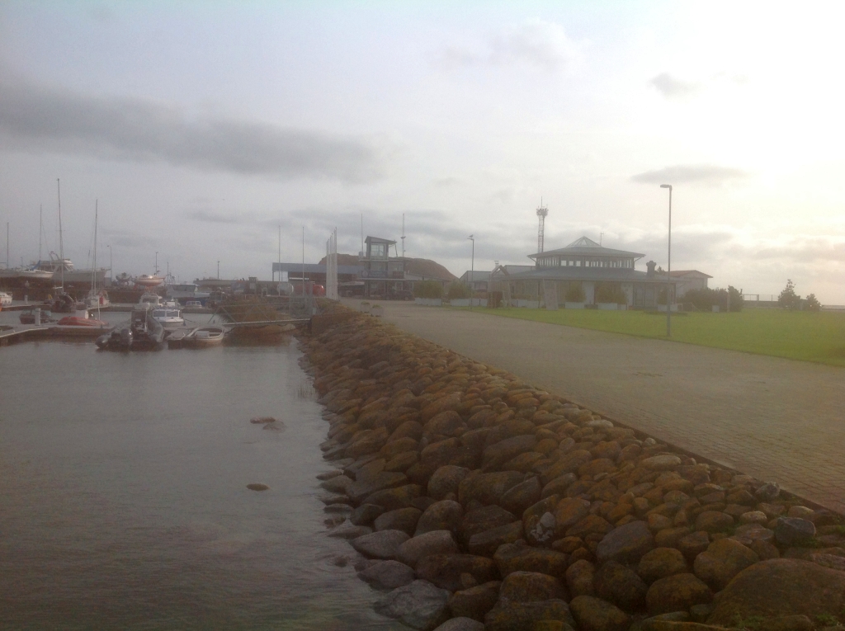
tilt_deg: -1.8
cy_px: 316
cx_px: 422
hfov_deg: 52.7
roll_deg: -1.8
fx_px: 853
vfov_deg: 40.6
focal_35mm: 35
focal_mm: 4.28
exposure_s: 1/2016
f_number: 2.4
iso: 50
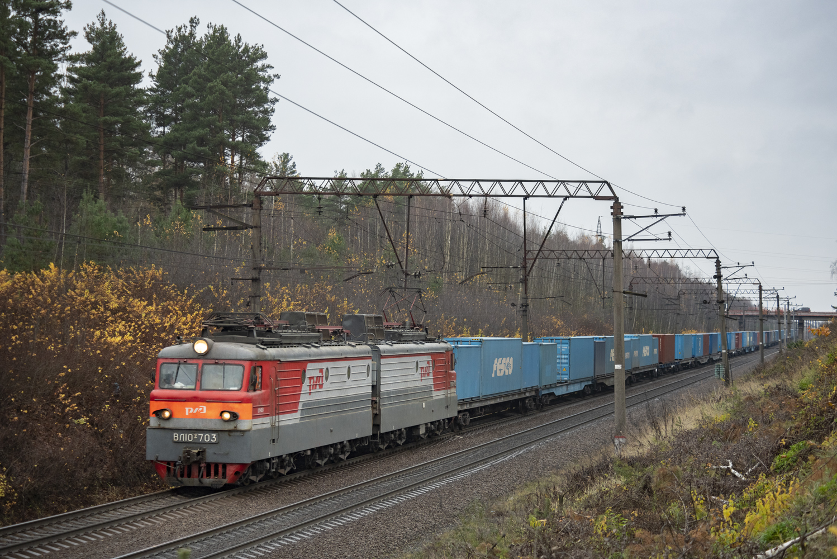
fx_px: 1861
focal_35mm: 80
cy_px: 280
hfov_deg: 25.4
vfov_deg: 17.1
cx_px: 418
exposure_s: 1/200
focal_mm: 80
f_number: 4.5
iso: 500
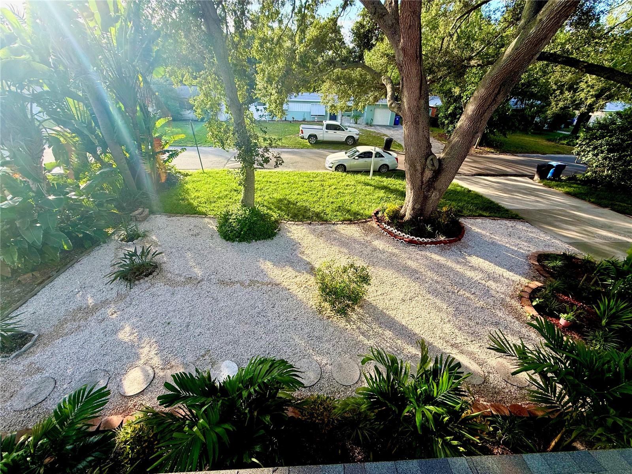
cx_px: 316
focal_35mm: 14
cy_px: 237
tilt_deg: -30.7
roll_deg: -1.7
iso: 50
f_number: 2.2
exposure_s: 1/251
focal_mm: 2.22
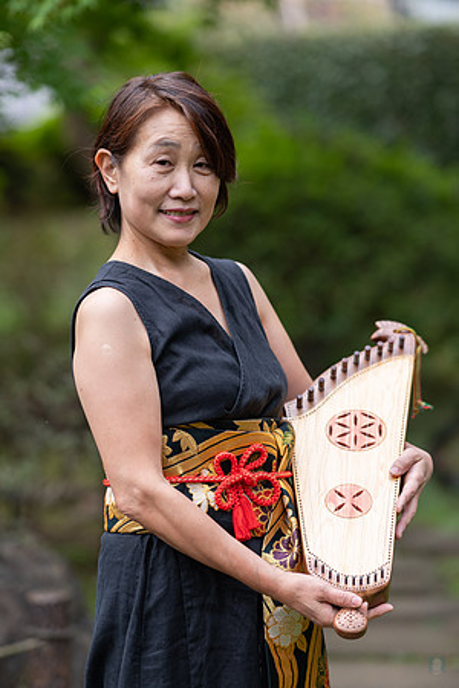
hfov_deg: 13.0
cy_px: 344
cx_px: 230
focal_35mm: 105
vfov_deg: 19.5
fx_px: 2008
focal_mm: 105
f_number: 2.2
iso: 160
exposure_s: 1/250
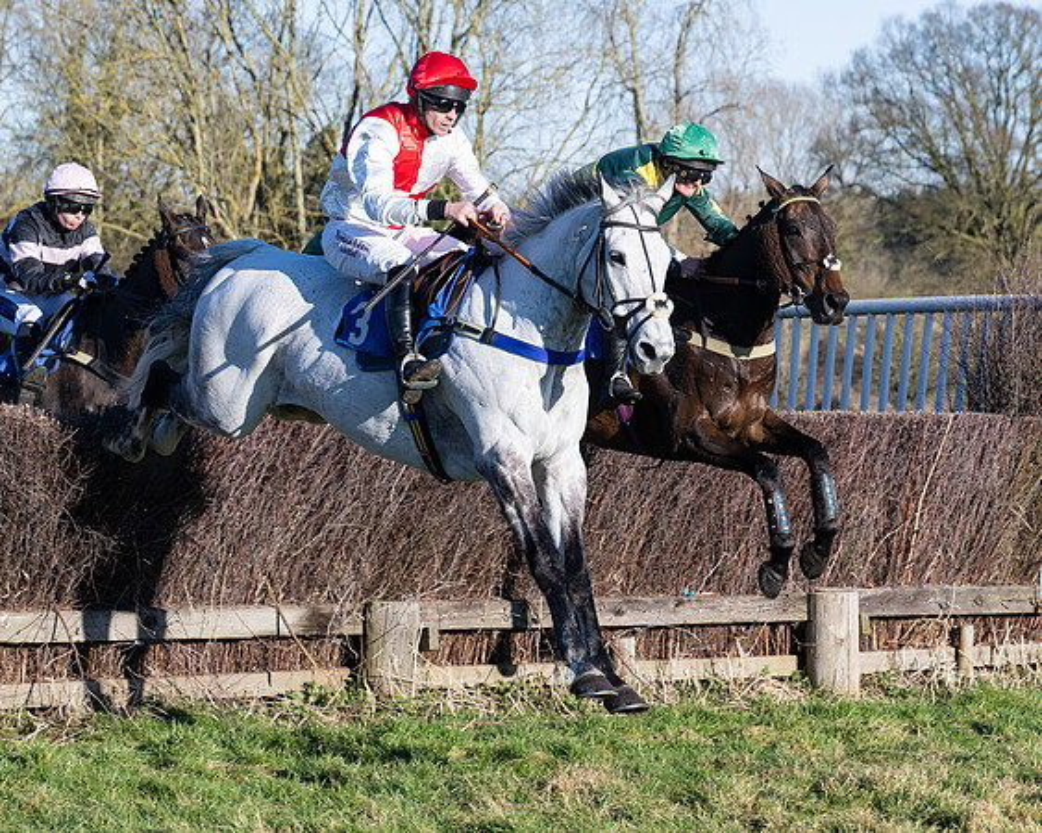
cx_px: 702
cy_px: 467
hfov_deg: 14.5
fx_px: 4092
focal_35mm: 133
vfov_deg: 11.6
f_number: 4
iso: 200
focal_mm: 70
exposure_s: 1/1600
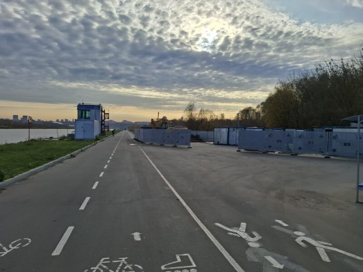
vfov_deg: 58.9
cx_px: 182
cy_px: 136
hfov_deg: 73.9
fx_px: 241
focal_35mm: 23
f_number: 1.8
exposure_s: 1/3704
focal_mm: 5.54
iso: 50
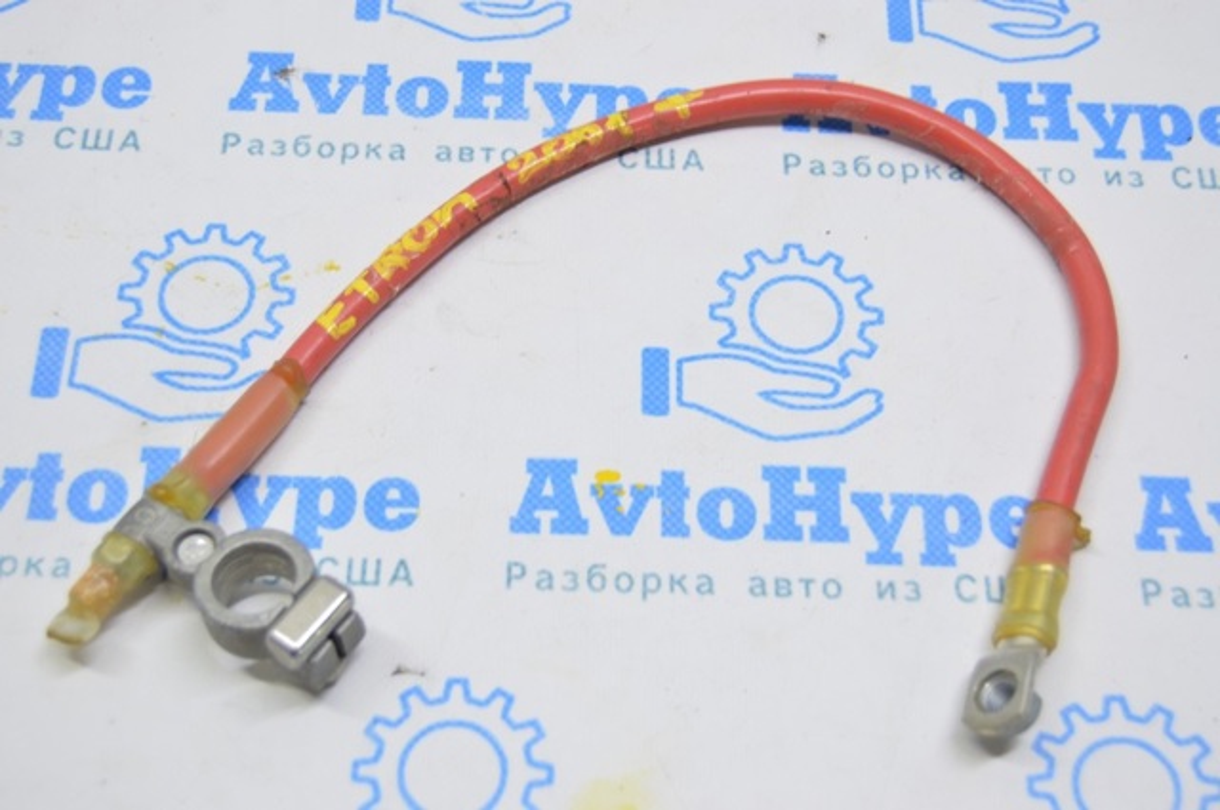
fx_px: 1929
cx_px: 610
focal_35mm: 57
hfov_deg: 35.1
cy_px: 405
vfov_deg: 23.7
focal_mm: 38
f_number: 5.6
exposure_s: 1/20
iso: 400
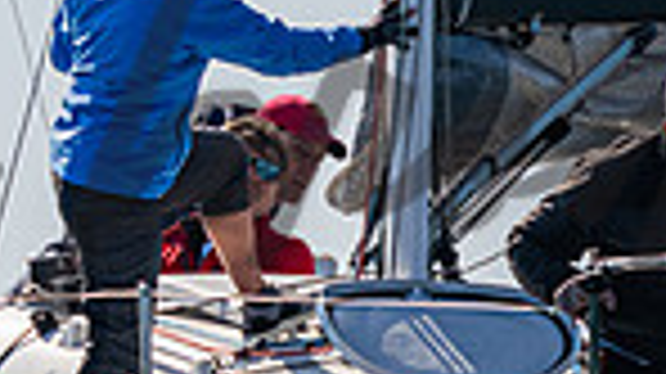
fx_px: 38594
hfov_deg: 1.0
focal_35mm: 2187
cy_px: 50
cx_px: 192
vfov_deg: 0.6
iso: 400
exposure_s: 1/4000
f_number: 5.6
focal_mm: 400
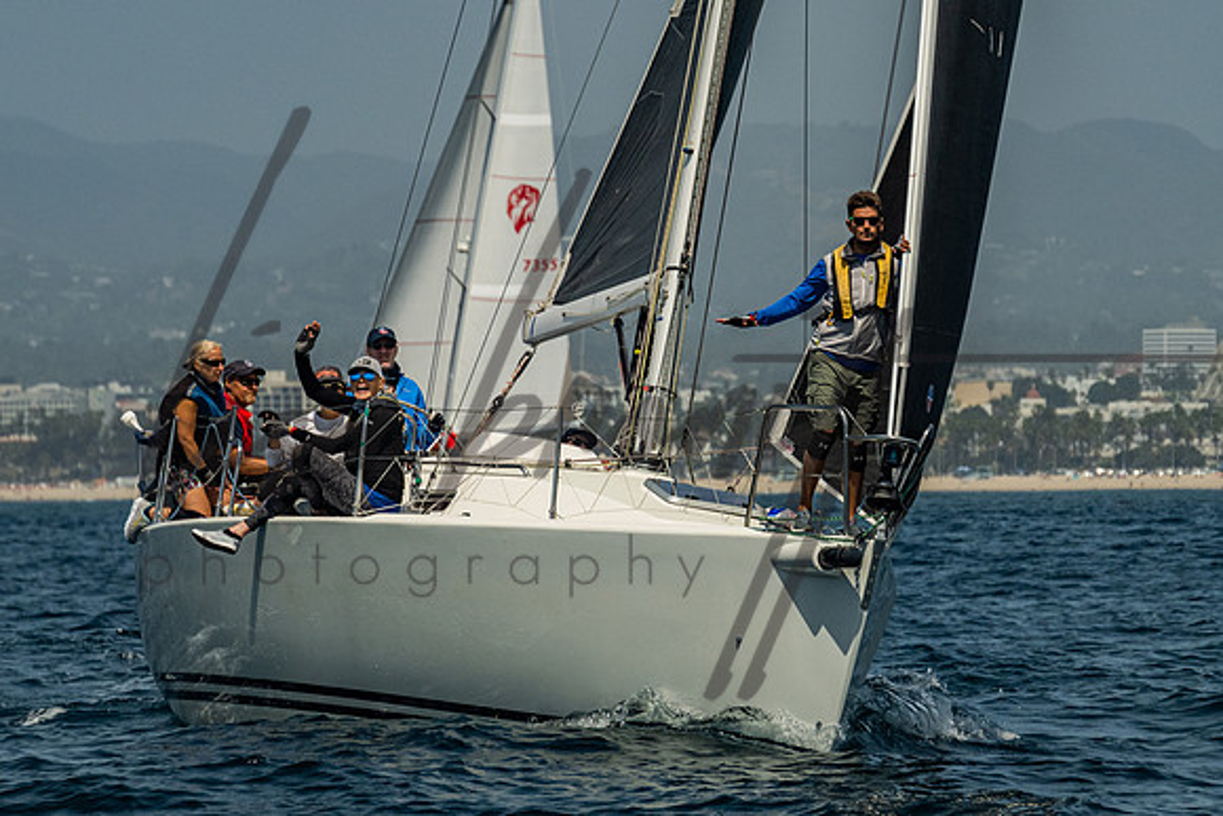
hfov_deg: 6.8
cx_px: 609
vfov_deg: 4.6
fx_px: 10224
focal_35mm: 301
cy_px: 323
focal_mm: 165
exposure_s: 1/2000
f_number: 6.3
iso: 320
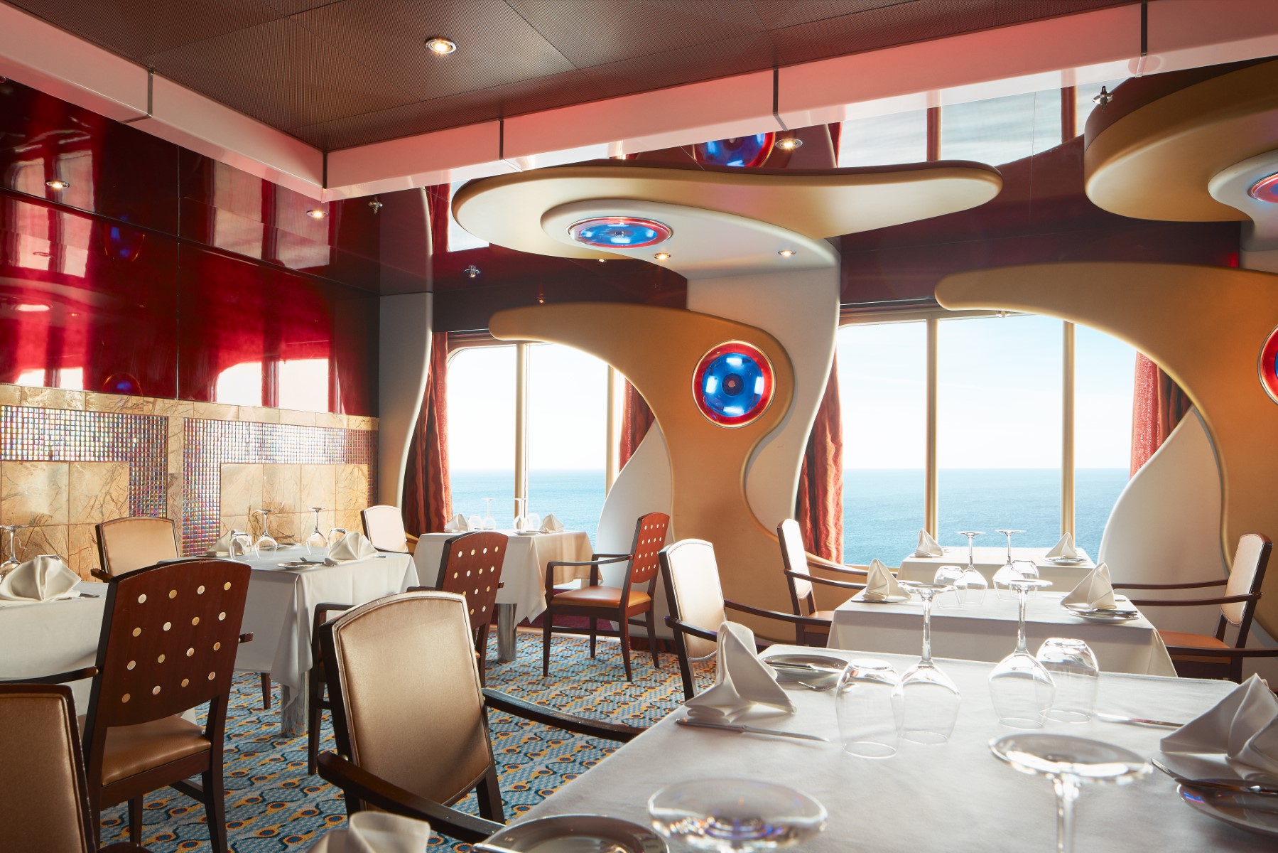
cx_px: 639
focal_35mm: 24
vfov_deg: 53.2
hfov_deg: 73.7
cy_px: 426
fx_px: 852
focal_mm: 24
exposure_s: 1/1.59
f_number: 11
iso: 100
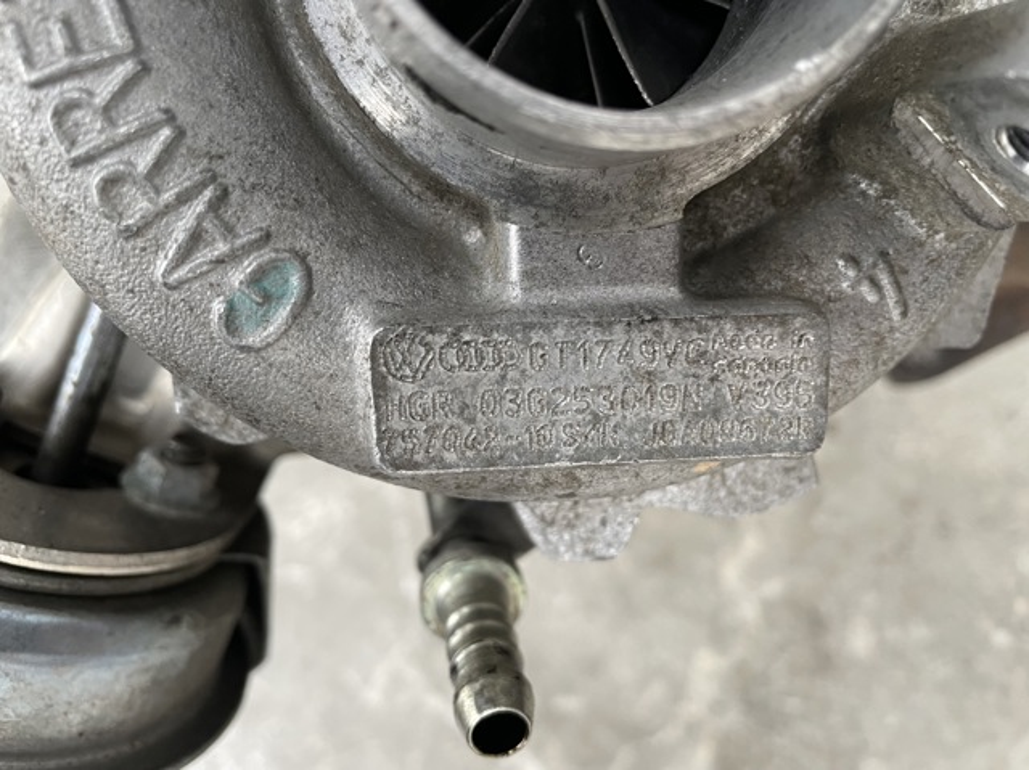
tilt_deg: -62.8
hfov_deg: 67.3
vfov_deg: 53.0
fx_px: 772
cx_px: 514
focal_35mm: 26
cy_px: 385
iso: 125
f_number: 1.6
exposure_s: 1/100
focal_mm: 4.2
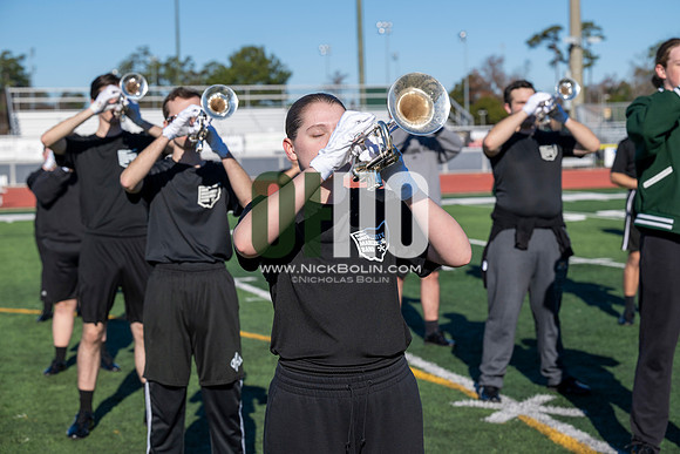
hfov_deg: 28.8
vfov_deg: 19.5
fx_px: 1322
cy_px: 227
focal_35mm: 70
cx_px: 340
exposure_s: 1/2000
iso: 250
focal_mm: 70
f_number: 5
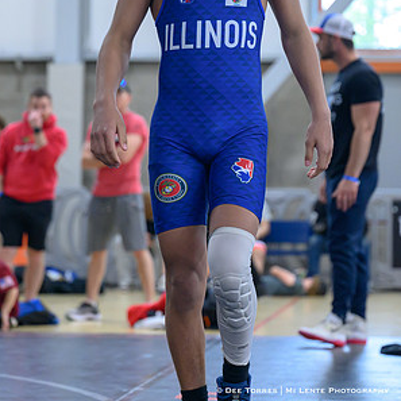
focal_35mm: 156
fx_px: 2045
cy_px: 62
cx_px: 229
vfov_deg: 11.2
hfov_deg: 11.2
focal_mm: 70
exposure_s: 1/800
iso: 2200
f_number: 2.8
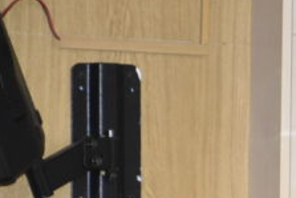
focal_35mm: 550
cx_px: 624
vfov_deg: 2.5
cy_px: 425
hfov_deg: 3.7
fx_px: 4525
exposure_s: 1/80
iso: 1600
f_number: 5.6
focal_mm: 80
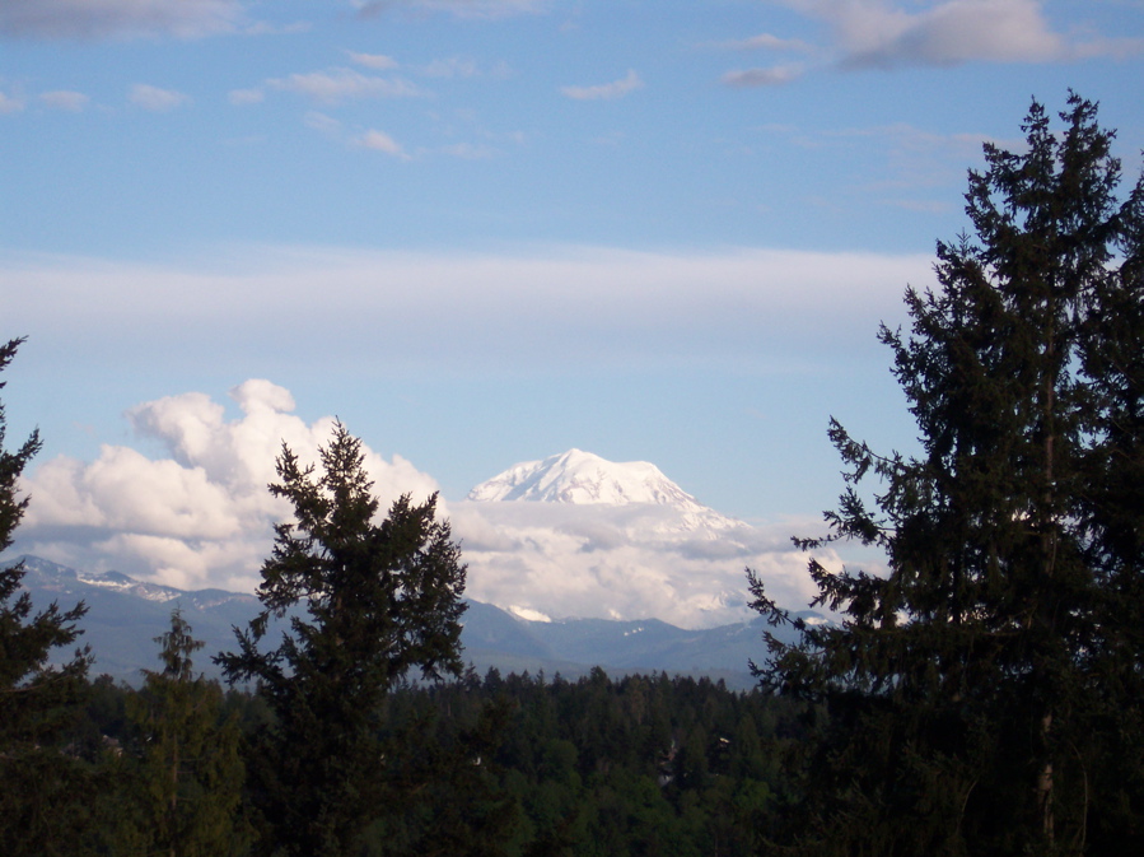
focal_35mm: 114
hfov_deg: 17.3
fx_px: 3765
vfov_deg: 13.0
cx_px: 572
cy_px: 428
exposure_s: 1/700
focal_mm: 24
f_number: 4.8
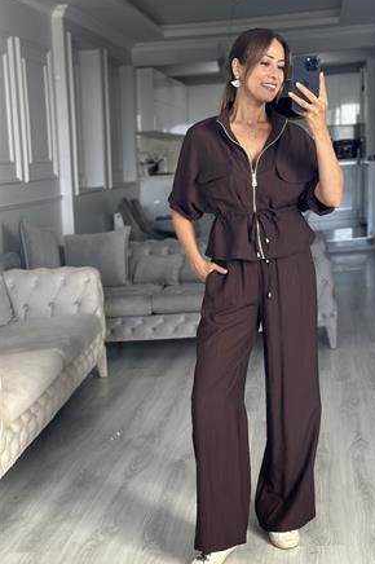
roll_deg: +2.4
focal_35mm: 58
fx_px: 908
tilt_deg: -18.5
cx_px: 244
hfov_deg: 23.3
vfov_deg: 34.5
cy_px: 291
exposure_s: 1/95
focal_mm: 6.86
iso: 125
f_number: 1.78
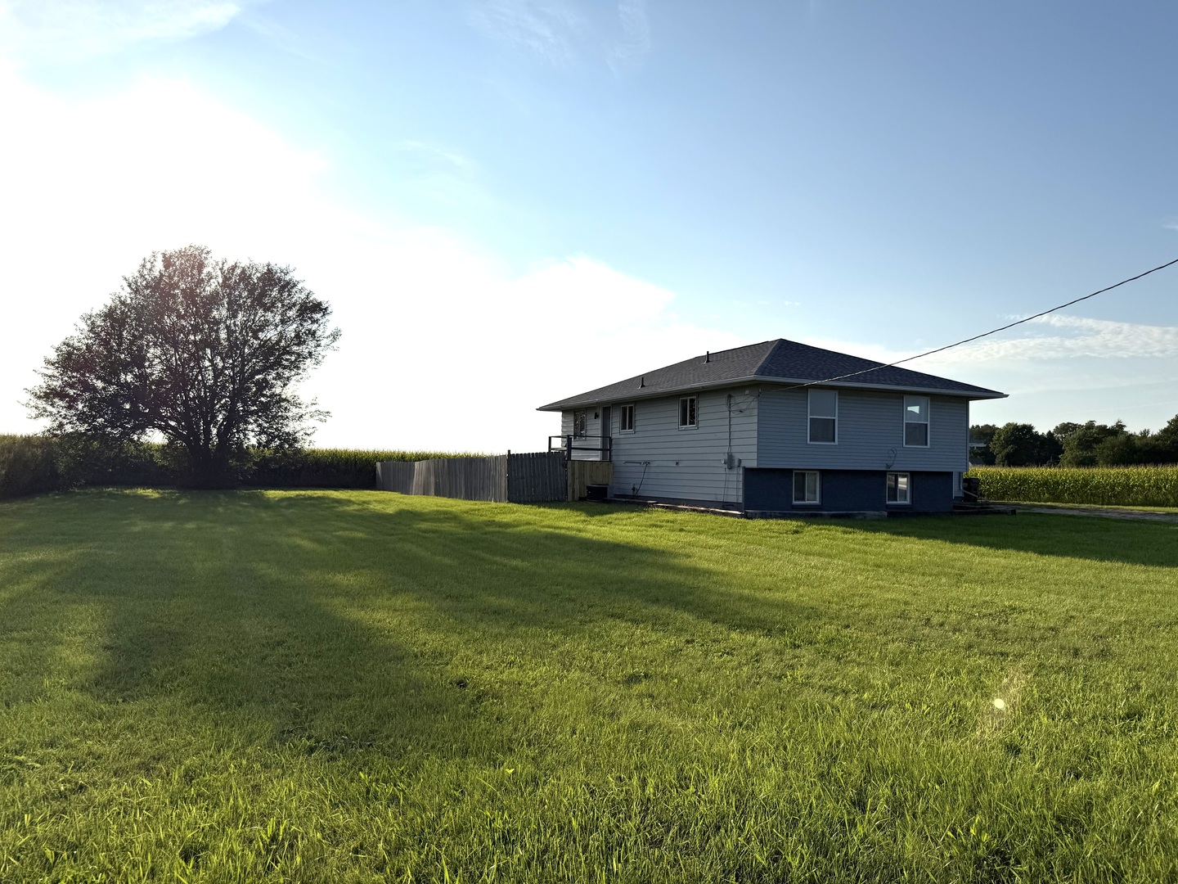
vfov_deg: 56.8
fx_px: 817
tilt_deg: +1.6
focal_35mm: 24
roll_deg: -0.7
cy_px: 442
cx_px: 589
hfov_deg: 71.6
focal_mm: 6.76
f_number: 1.78
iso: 80
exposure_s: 1/14286
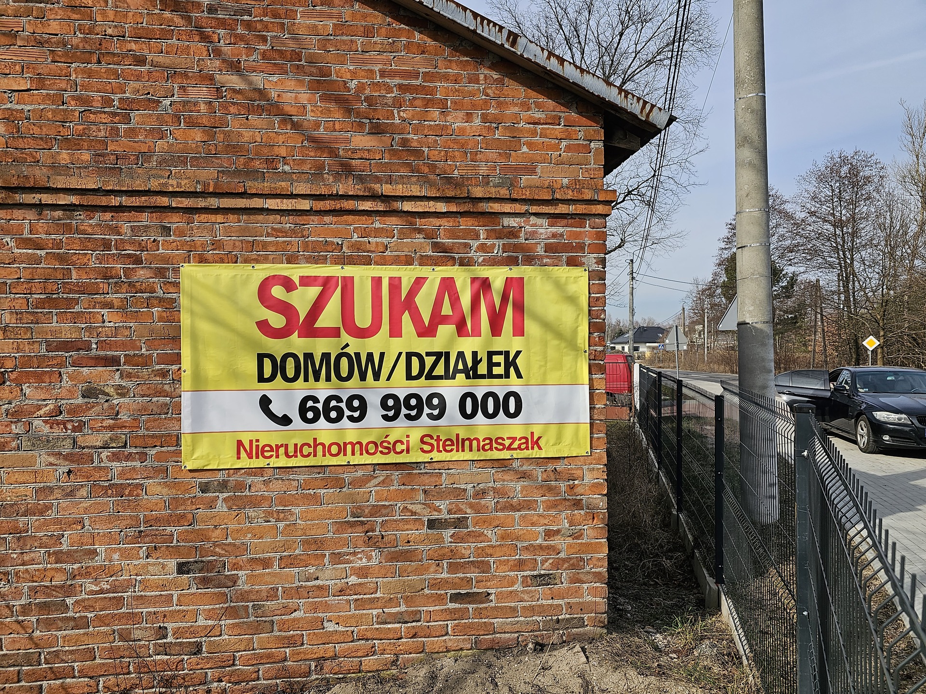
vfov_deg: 58.9
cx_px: 463
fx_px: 615
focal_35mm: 23
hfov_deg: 73.9
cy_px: 347
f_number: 1.7
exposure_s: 1/1179
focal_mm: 6.3
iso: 20
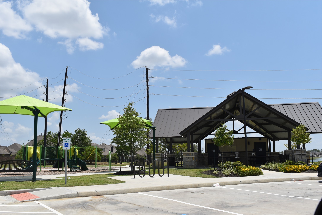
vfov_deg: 36.9
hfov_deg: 53.1
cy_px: 108
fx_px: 322
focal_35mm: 36
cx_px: 161
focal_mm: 24
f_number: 10
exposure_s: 1/400
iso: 100
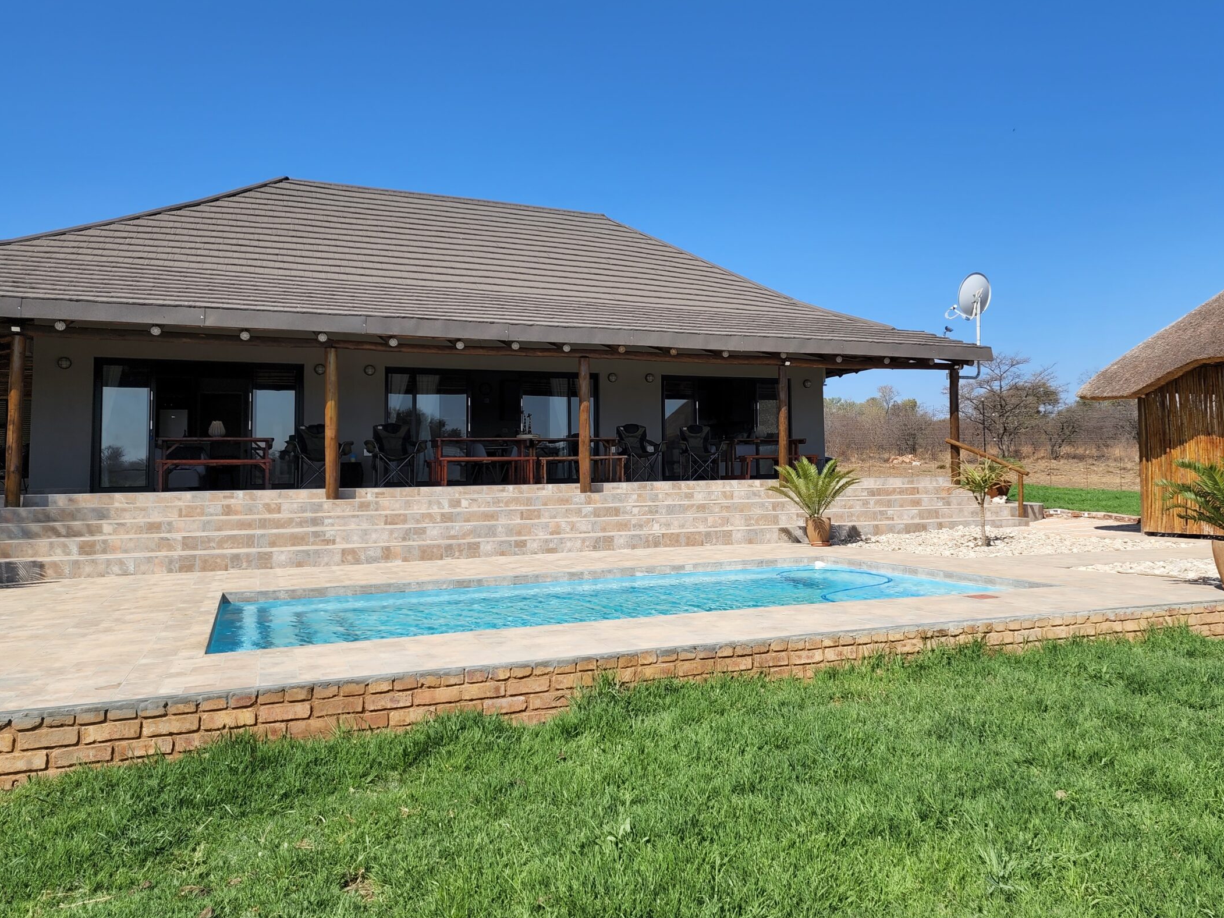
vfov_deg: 49.6
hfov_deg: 63.0
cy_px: 390
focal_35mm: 28
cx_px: 725
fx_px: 990
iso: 12
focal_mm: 6.4
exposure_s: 1/978
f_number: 1.8
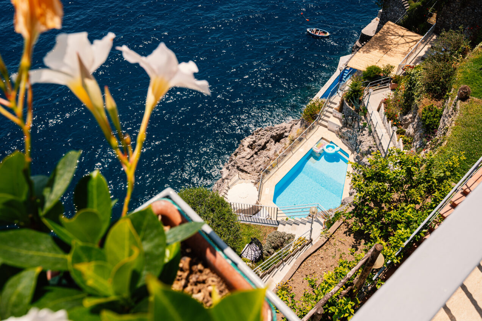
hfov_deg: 62.0
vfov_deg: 43.5
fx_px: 401
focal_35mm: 30
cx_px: 241
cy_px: 160
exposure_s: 1/250
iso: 160
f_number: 11
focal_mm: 30
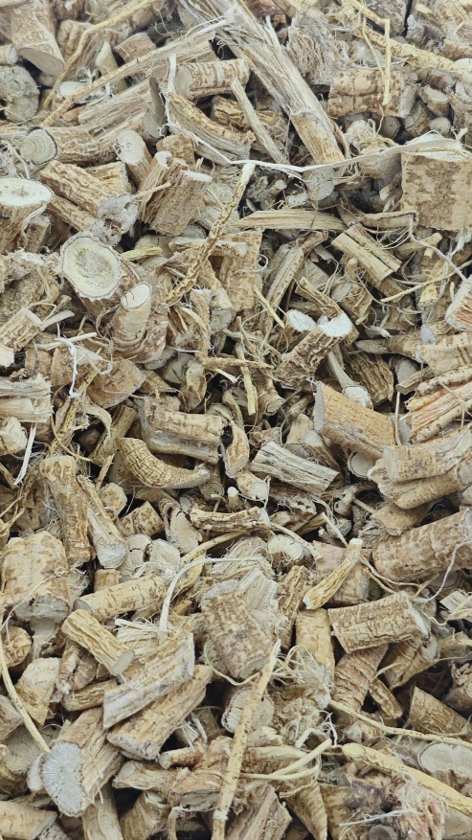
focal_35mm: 61
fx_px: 1358
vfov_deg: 34.3
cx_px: 217
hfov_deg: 19.7
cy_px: 339
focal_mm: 6.68
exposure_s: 1/100
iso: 100
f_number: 1.42
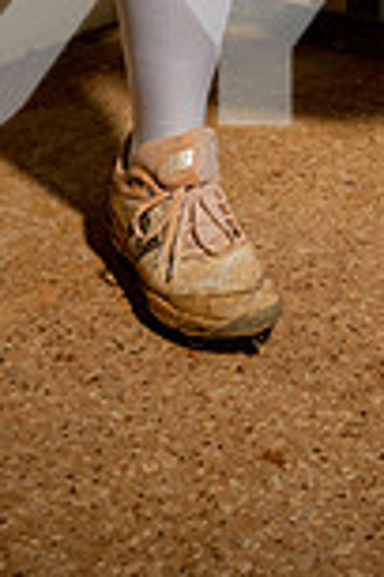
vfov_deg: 18.4
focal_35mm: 100
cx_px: 354
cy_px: -253
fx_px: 1600
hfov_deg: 13.6
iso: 250
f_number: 4.5
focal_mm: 34
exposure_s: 1/250
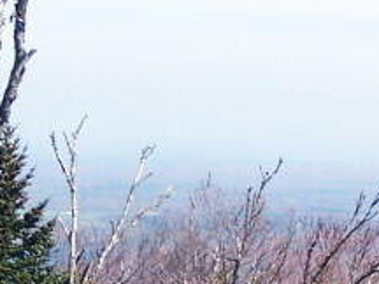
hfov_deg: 11.0
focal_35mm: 180
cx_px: 205
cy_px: 205
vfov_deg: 8.2
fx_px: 1971
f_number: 2.8
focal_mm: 6.3
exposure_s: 1/1000
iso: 80
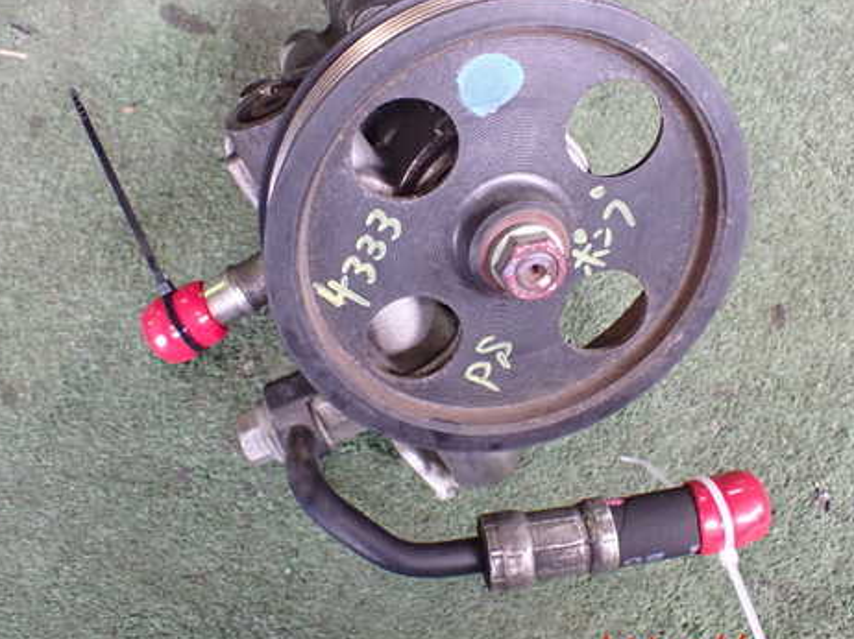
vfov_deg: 36.7
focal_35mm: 39
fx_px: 962
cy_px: 262
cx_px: 466
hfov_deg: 47.8
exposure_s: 1/125
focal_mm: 5.4
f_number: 2.3
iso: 640
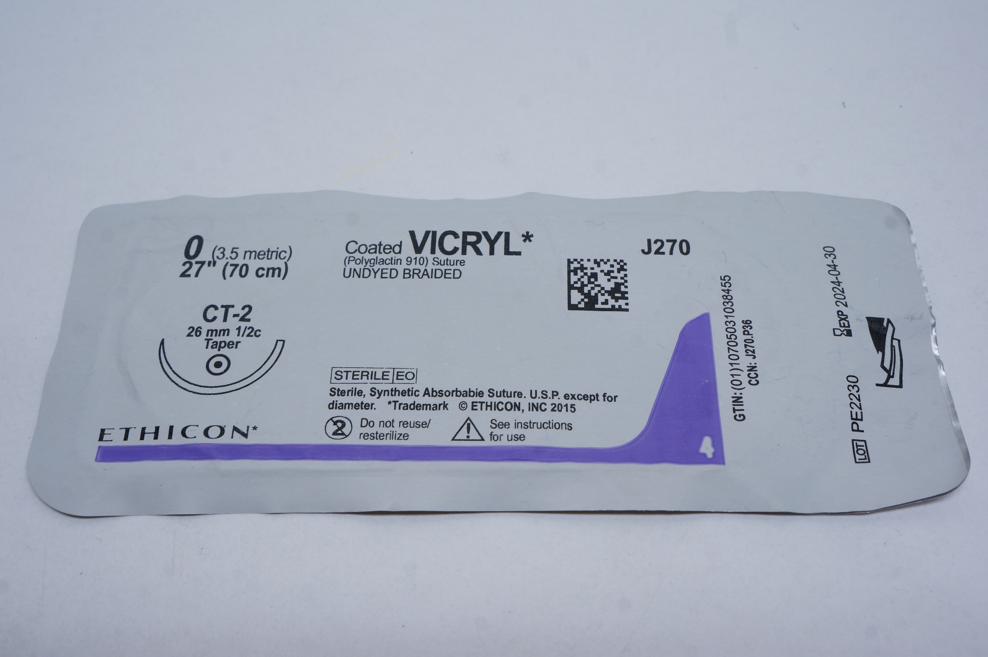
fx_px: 1193
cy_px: 328
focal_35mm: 44
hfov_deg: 45.0
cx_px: 494
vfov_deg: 30.8
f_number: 11
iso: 400
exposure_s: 1/20
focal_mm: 29
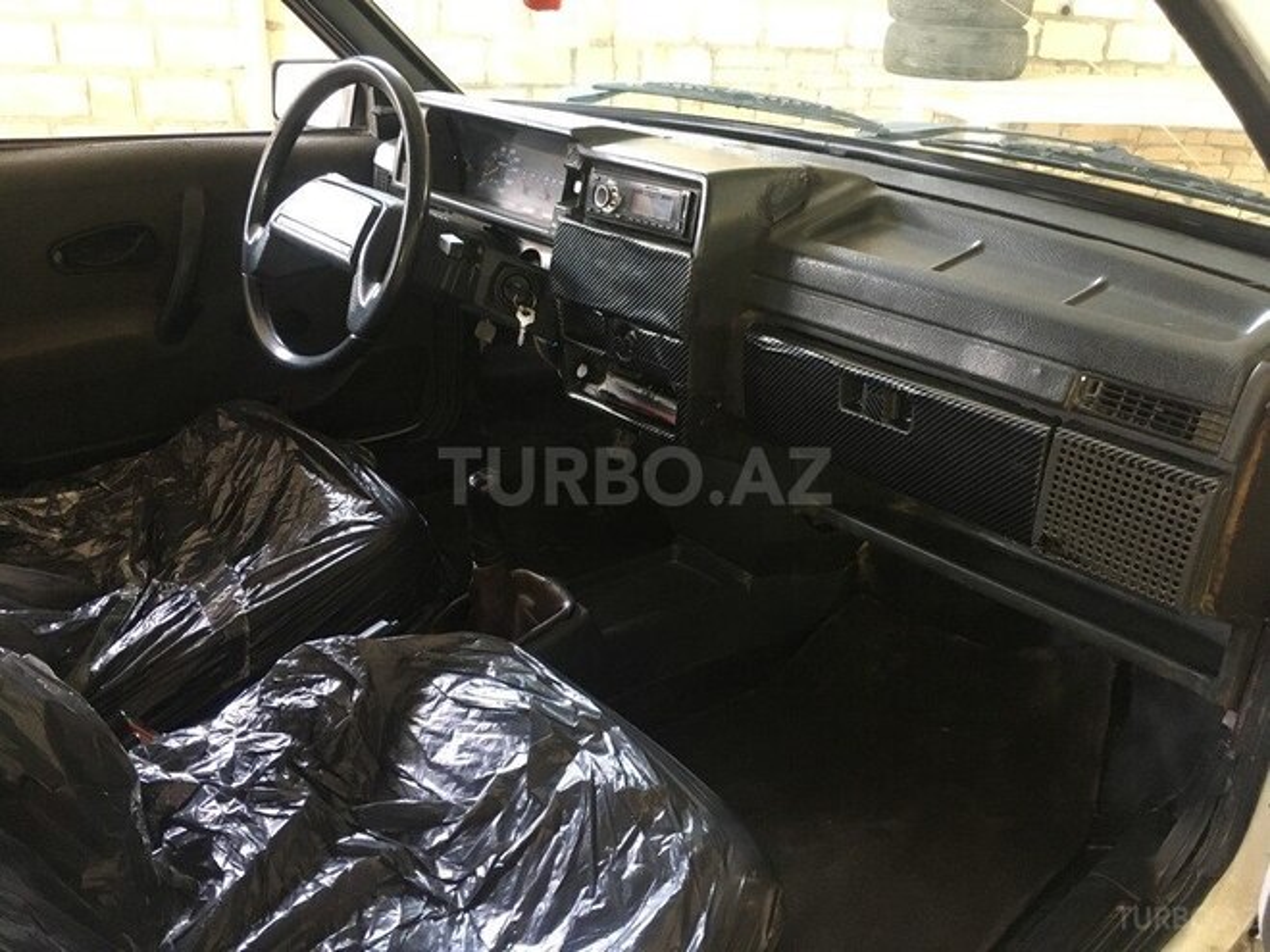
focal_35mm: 29
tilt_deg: -25.1
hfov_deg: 61.7
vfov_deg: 48.2
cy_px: 476
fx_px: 1064
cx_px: 635
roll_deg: -3.6
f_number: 2.2
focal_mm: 4.15
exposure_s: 1/25
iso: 200
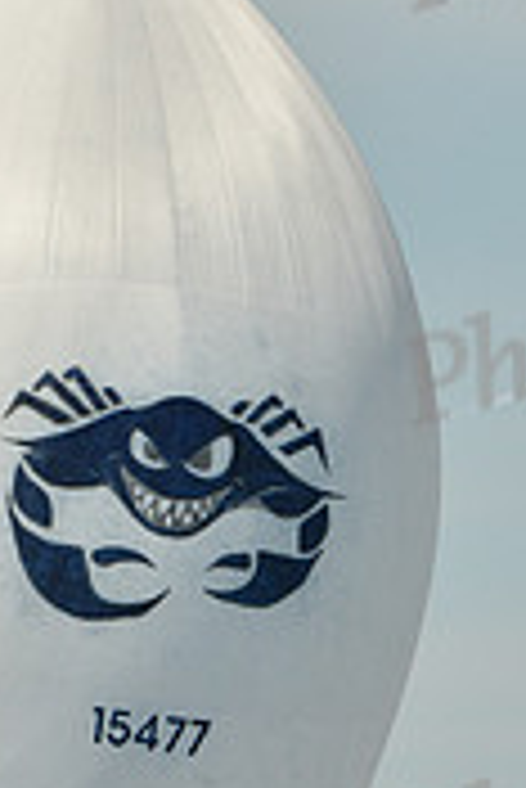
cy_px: 608
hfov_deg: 2.1
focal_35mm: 662
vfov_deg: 3.1
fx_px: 14479
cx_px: 173
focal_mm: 200
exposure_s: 1/1250
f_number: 10
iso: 320
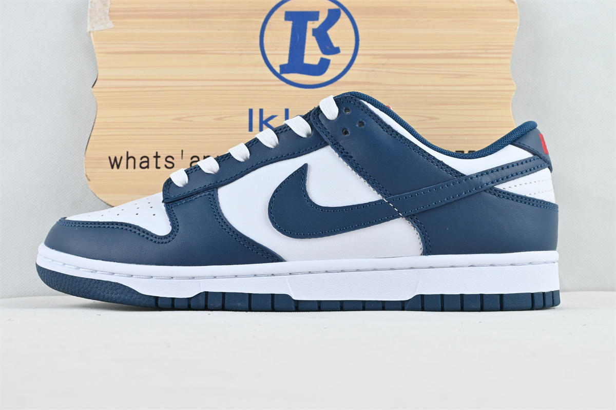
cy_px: 205
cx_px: 308
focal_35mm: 54
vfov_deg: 25.1
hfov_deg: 36.9
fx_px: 924
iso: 1000
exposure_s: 1/100
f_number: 10
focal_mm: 36
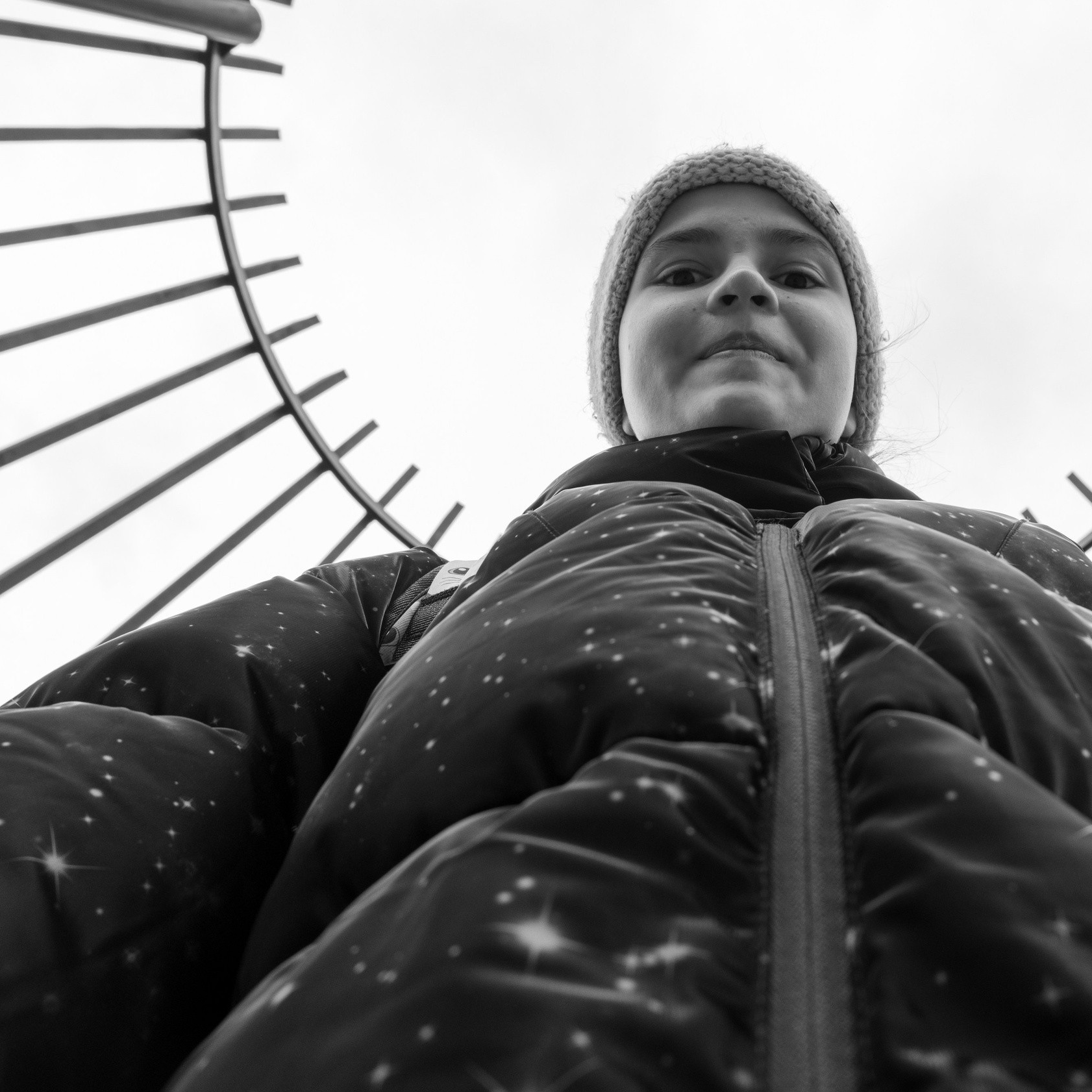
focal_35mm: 32
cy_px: 539
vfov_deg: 51.1
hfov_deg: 50.0
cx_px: 747
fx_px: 1142
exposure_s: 1/100
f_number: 6.4
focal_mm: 16
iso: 100
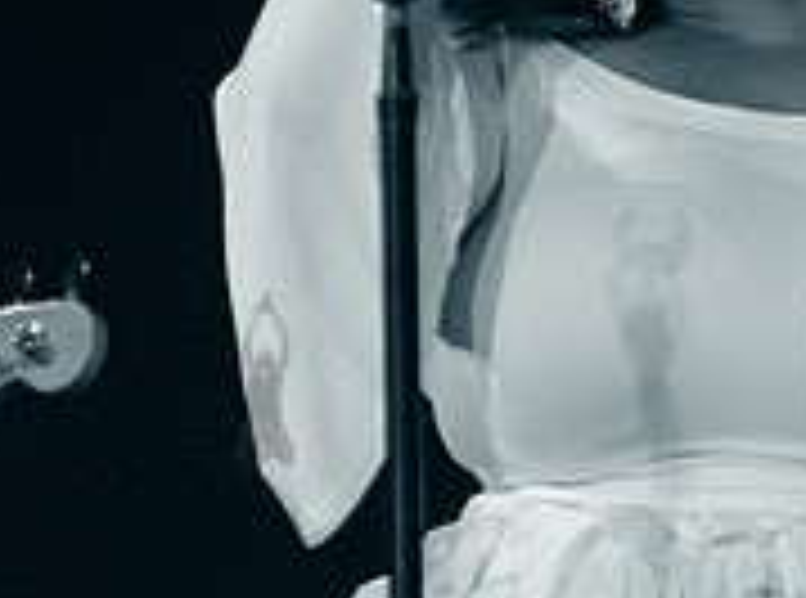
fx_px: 19795
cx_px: 1064
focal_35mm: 853
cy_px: 122
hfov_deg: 2.3
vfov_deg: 1.7
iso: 4000
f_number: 2.8
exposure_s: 1/320
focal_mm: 200
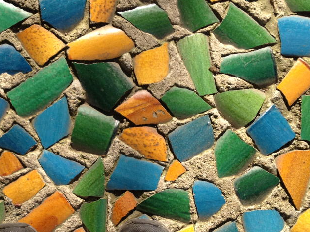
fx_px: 600
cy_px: 180
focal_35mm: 67
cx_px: 78
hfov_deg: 28.5
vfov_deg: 21.7
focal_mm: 4.28
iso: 64
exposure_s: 1/613
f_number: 2.4
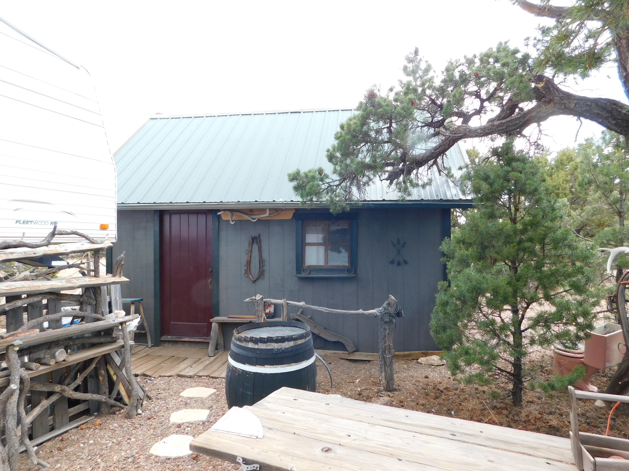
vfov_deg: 58.9
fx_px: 418
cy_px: 236
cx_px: 314
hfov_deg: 73.9
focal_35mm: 23
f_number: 3
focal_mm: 4
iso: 125
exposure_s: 1/125
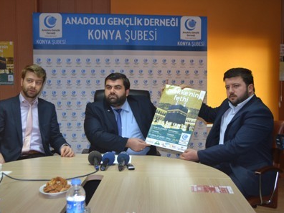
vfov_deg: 29.7
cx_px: 131
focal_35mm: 49
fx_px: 402
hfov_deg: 38.9
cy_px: 106
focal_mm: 30
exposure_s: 1/60
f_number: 4.5
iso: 800
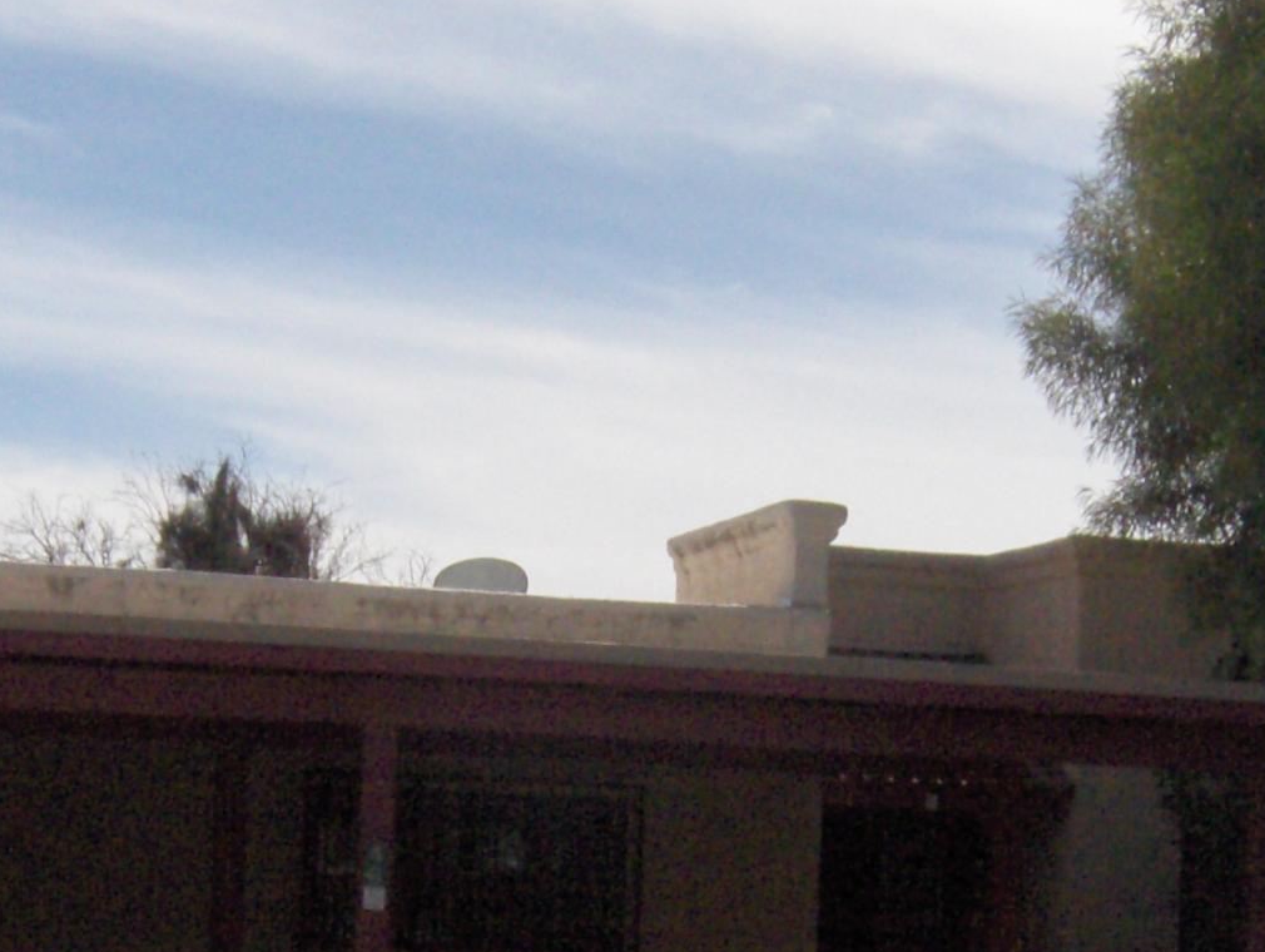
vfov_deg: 14.1
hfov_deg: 18.8
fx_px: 3805
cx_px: 488
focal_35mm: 104
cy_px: 889
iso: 100
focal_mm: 7.5
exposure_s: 1/1852
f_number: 7.8
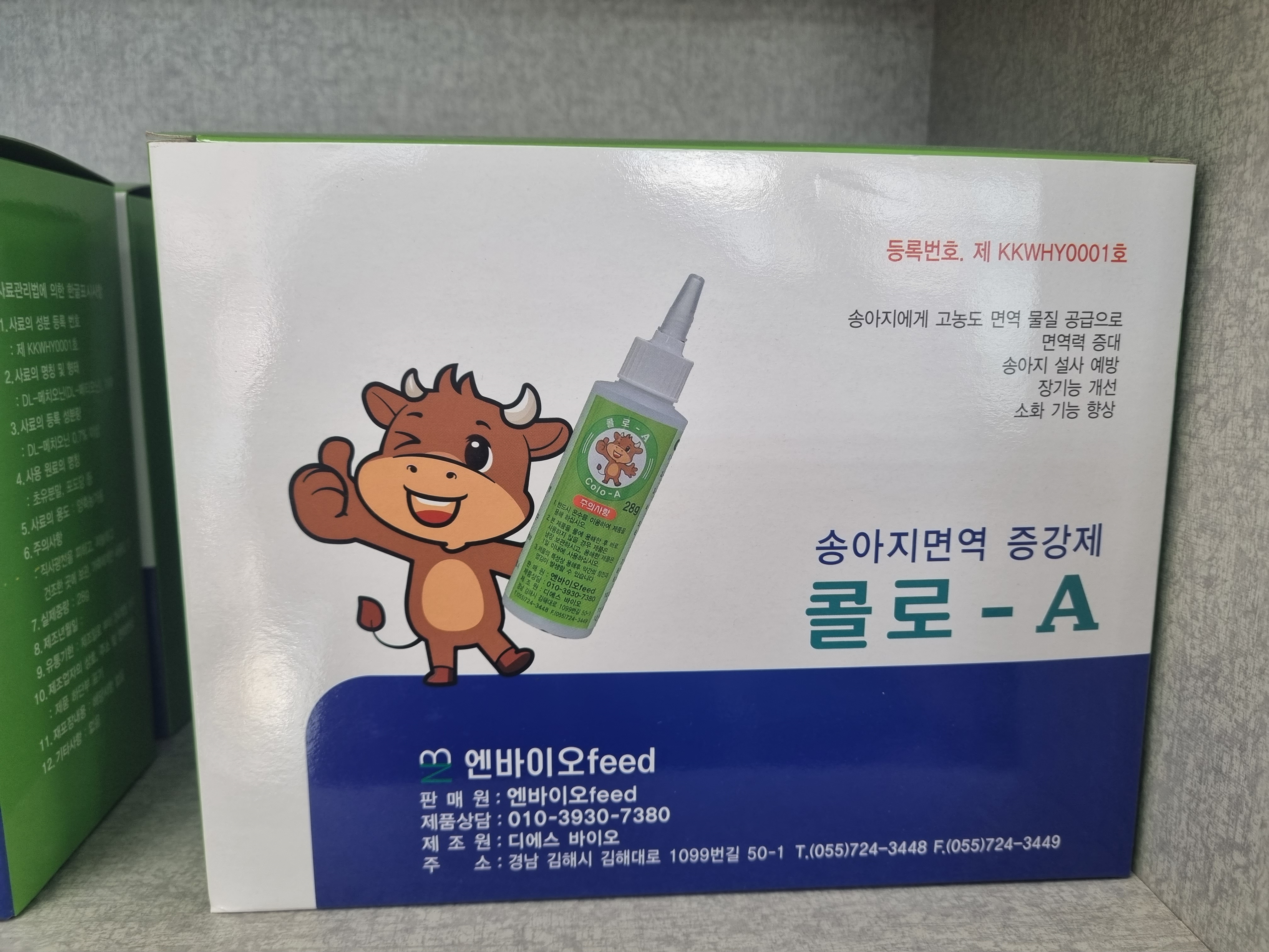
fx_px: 953
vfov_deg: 53.1
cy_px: 476
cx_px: 634
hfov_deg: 67.3
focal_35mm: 26
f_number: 1.8
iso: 100
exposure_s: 1/120
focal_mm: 5.4
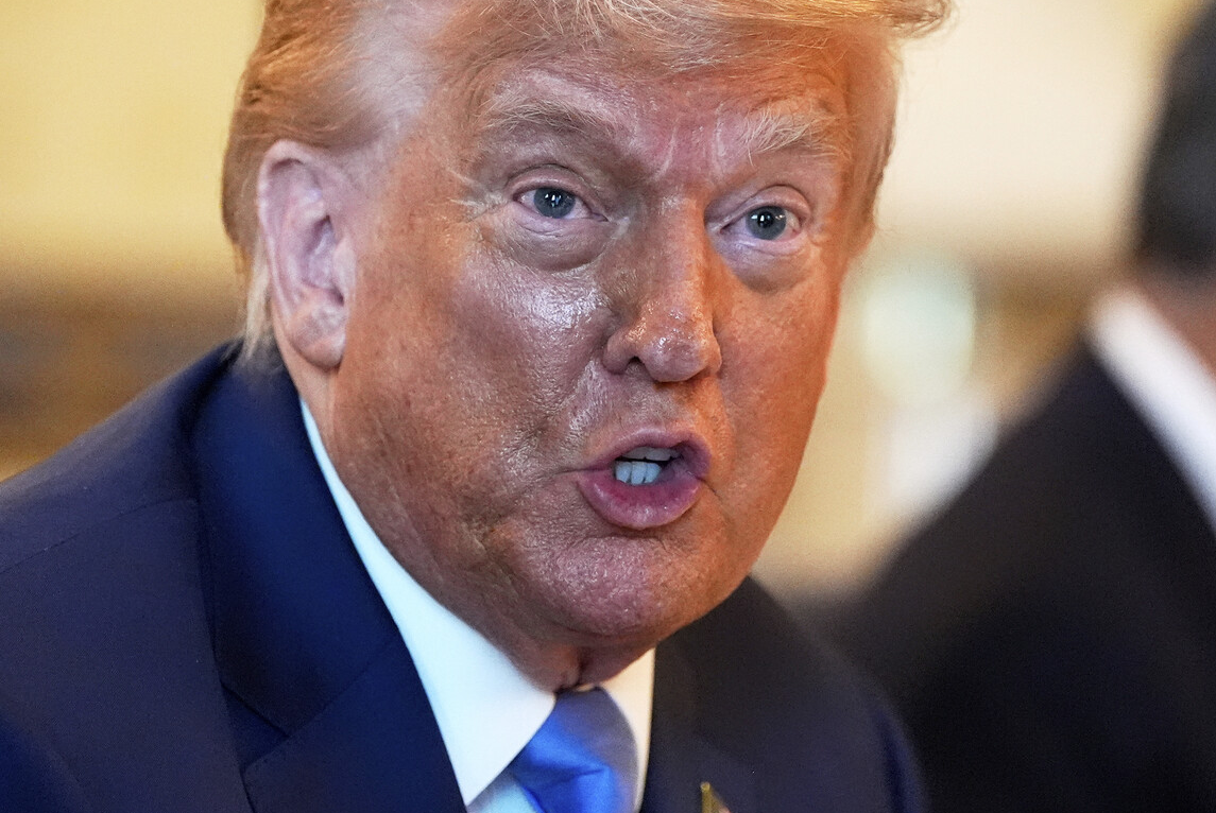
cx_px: 586
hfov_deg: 5.6
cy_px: 275
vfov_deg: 3.7
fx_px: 12476
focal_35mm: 369
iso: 6400
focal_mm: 176
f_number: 2.8
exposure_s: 1/250
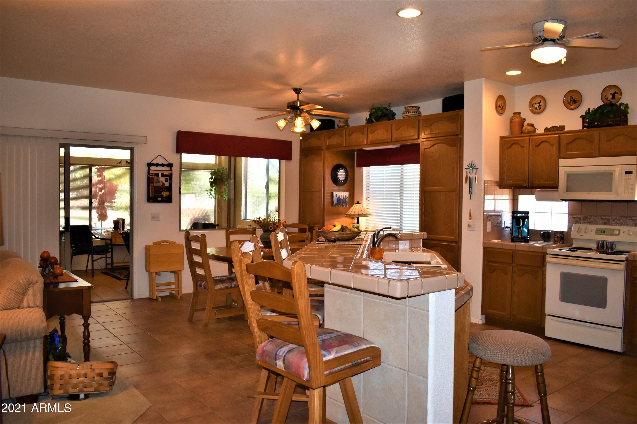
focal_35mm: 27
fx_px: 478
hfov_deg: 67.4
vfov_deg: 47.9
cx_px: 318
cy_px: 212
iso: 800
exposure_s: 1/200
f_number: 4
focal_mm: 18
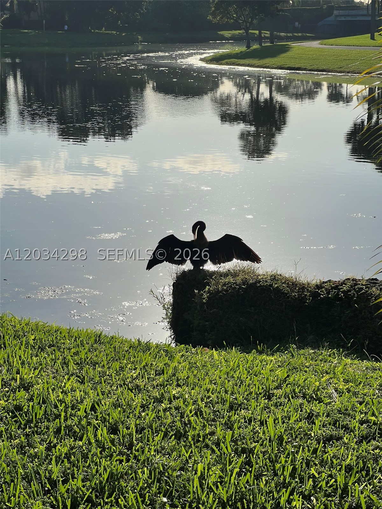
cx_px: 191
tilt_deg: -12.4
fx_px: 1133
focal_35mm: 77
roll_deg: -1.6
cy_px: 254
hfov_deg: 19.1
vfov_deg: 25.3
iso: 32
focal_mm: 9
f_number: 2.8
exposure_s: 1/1575
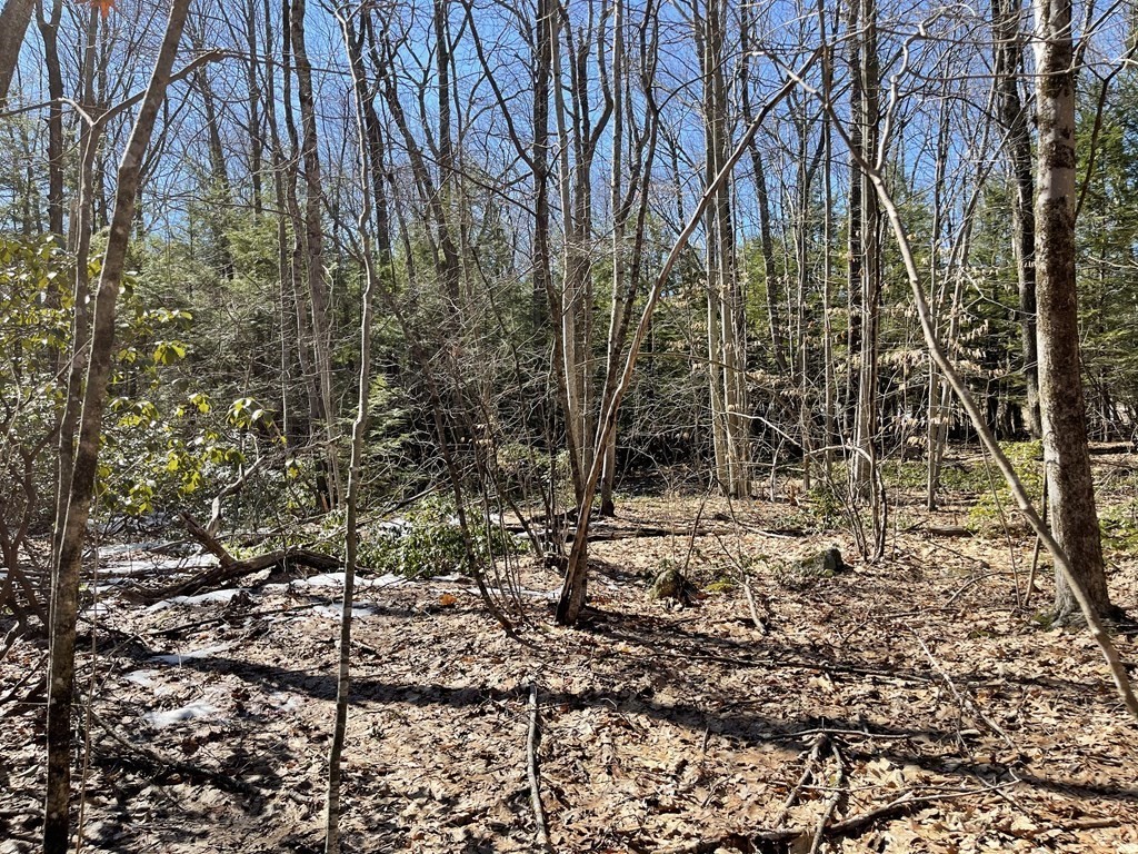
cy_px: 427
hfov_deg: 67.3
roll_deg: -0.5
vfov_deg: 53.1
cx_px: 569
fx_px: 855
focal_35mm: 26
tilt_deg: +0.9
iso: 32
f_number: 1.6
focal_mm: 5.1
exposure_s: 1/1642
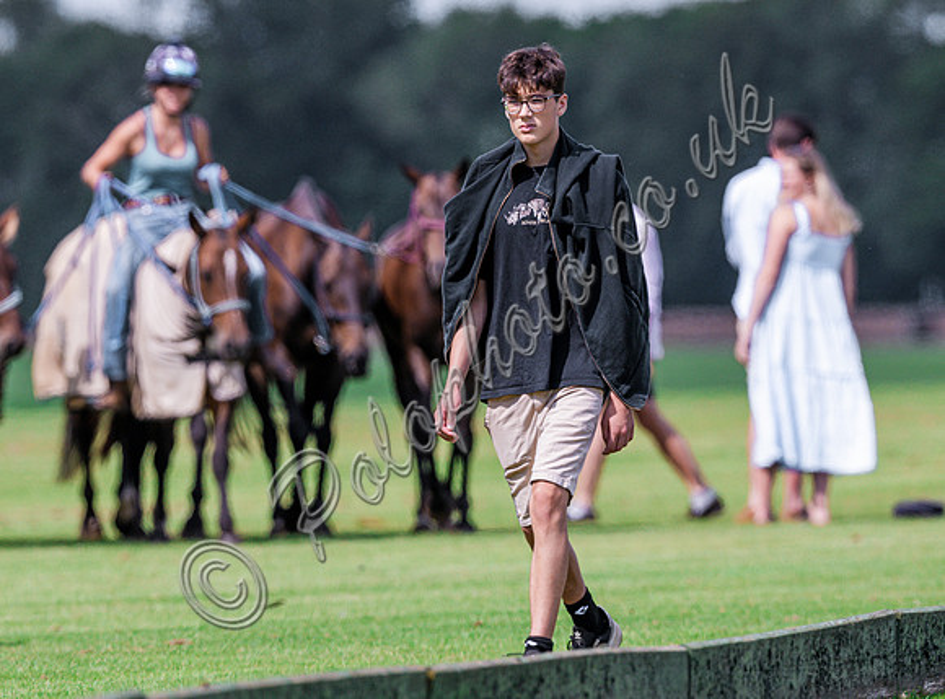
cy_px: 397
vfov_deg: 2.0
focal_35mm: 748
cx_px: 450
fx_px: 20316
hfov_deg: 2.7
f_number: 6.3
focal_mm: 500
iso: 400
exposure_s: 1/1600
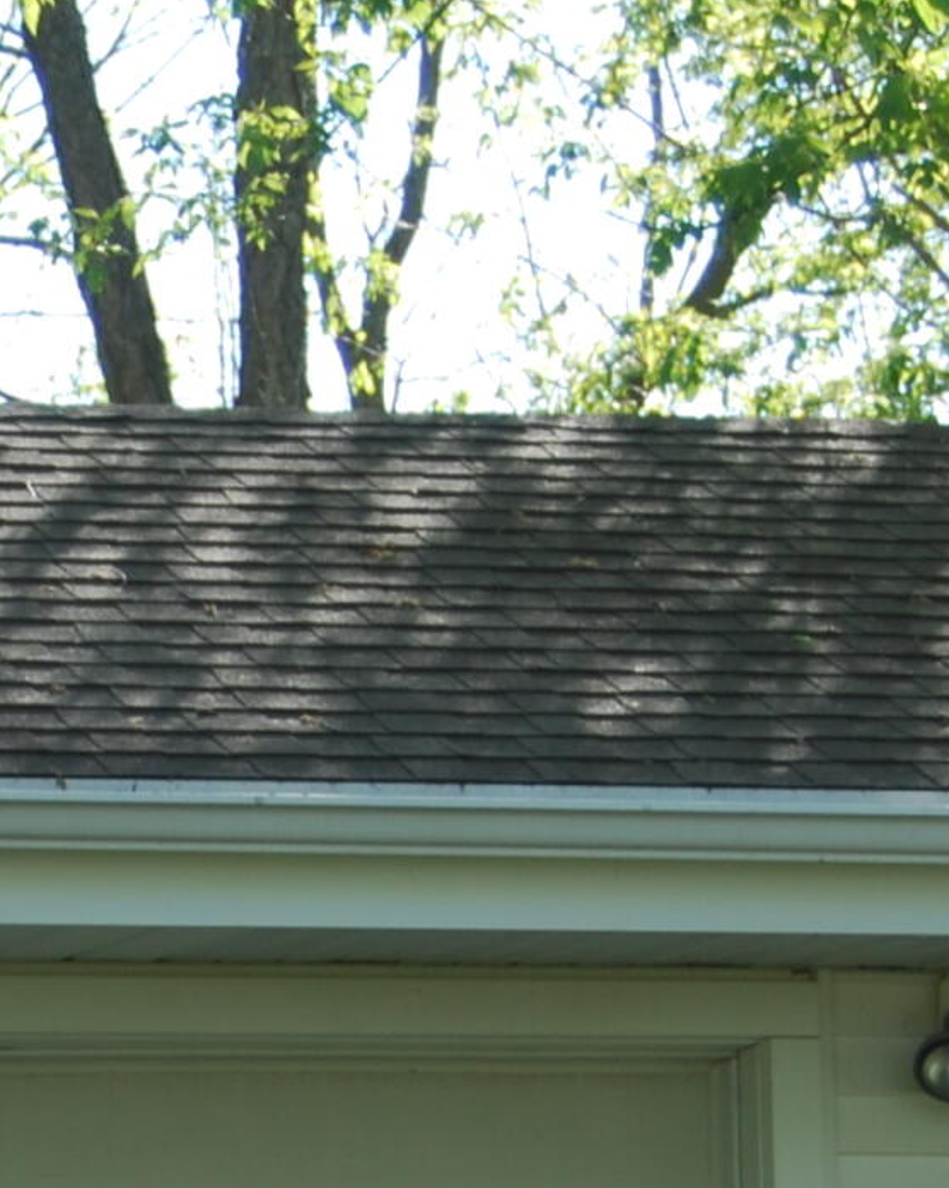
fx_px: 8117
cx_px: -391
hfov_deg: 6.6
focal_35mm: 231
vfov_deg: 8.3
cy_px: 1243
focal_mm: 38
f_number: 5.6
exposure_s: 1/125
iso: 100
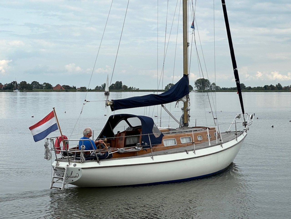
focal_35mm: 77
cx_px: 146
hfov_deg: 25.3
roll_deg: -0.7
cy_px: 110
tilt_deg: -2.4
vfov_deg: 19.1
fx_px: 647
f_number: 2.8
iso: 32
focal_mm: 9
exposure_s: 1/847
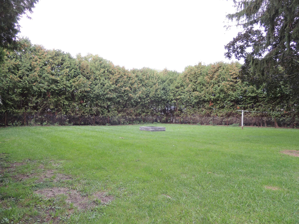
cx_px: 150
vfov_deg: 56.8
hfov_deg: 71.6
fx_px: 207
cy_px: 112
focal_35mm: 24
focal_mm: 4.3
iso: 100
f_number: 3
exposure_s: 1/40
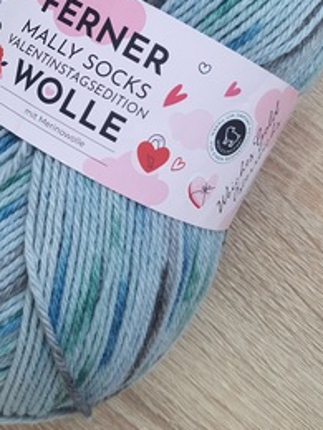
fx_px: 597
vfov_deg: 37.5
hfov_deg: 29.9
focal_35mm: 48
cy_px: 58
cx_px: 94
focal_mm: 4.32
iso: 50
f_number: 1.7
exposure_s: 1/400
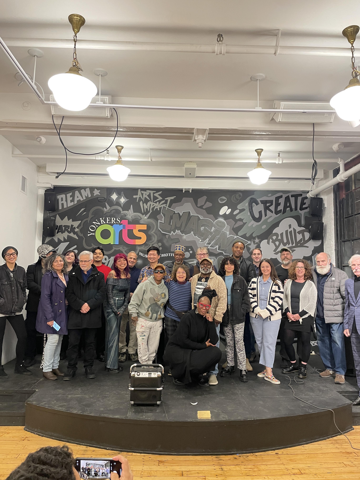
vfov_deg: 67.3
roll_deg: -0.6
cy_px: 240
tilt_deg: +7.1
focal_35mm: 26
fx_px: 361
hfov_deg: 53.1
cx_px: 180
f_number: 1.6
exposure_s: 1/60
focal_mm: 4.2
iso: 160
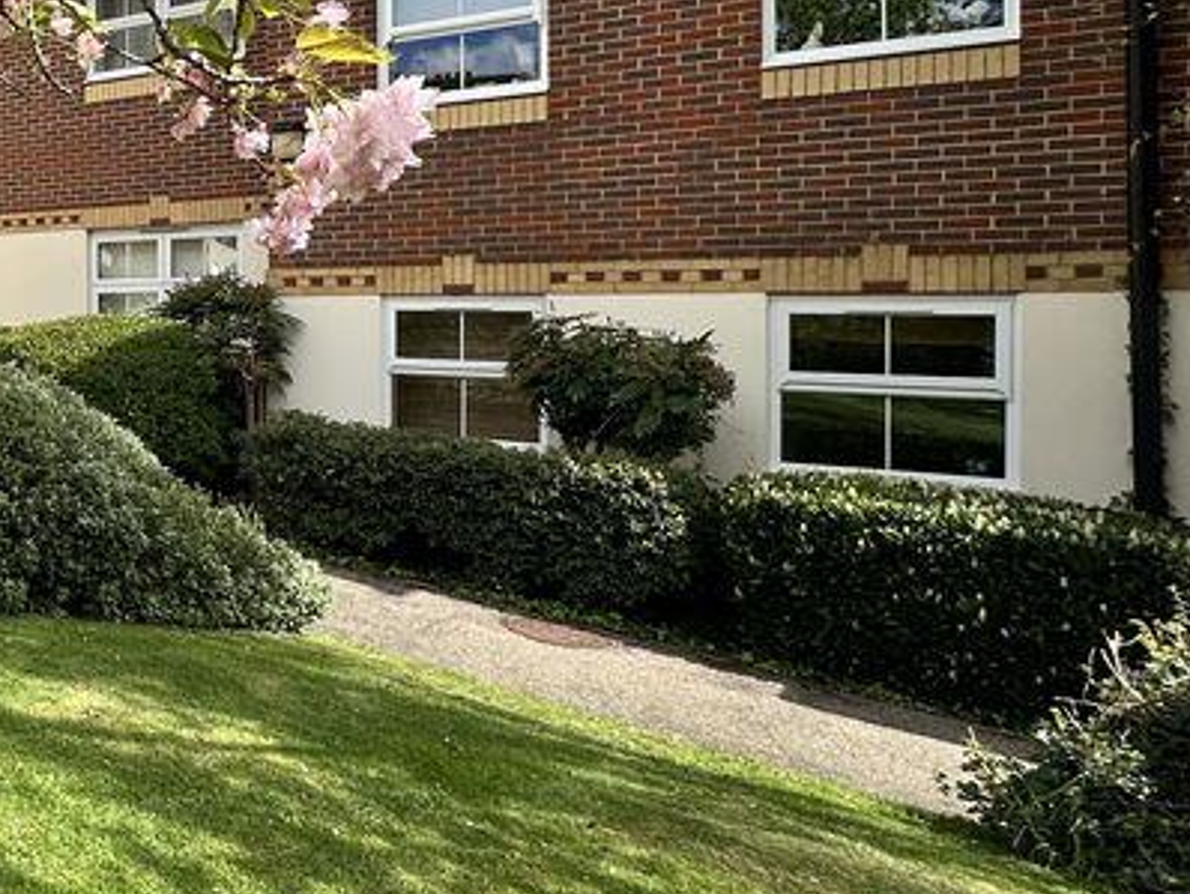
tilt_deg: -0.4
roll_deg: +0.4
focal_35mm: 36
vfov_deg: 39.3
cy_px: 311
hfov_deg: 38.8
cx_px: -215
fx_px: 1238
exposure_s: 1/1553
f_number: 2.2
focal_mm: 2.22
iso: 40
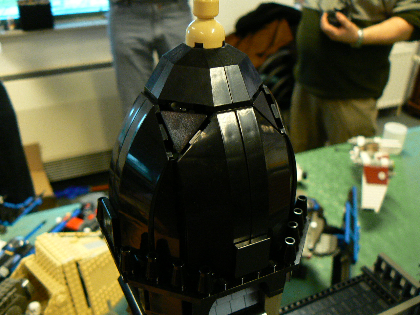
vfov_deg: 39.7
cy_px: 158
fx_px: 437
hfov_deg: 51.4
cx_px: 210
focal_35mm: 36
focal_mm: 6
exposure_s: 1/15
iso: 200
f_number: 2.8
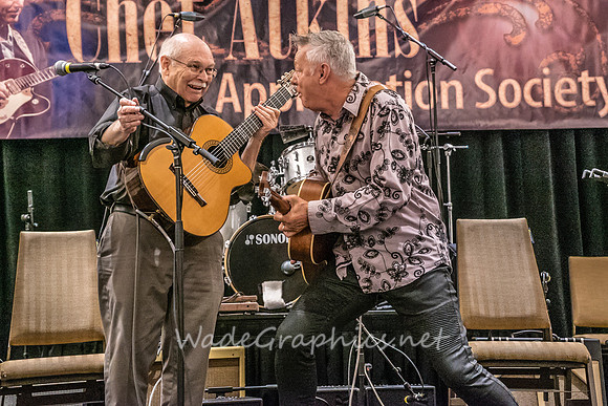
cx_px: 317
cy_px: 157
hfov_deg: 23.6
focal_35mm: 86
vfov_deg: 15.9
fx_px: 1455
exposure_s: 1/160
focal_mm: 69
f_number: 5.6
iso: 8000
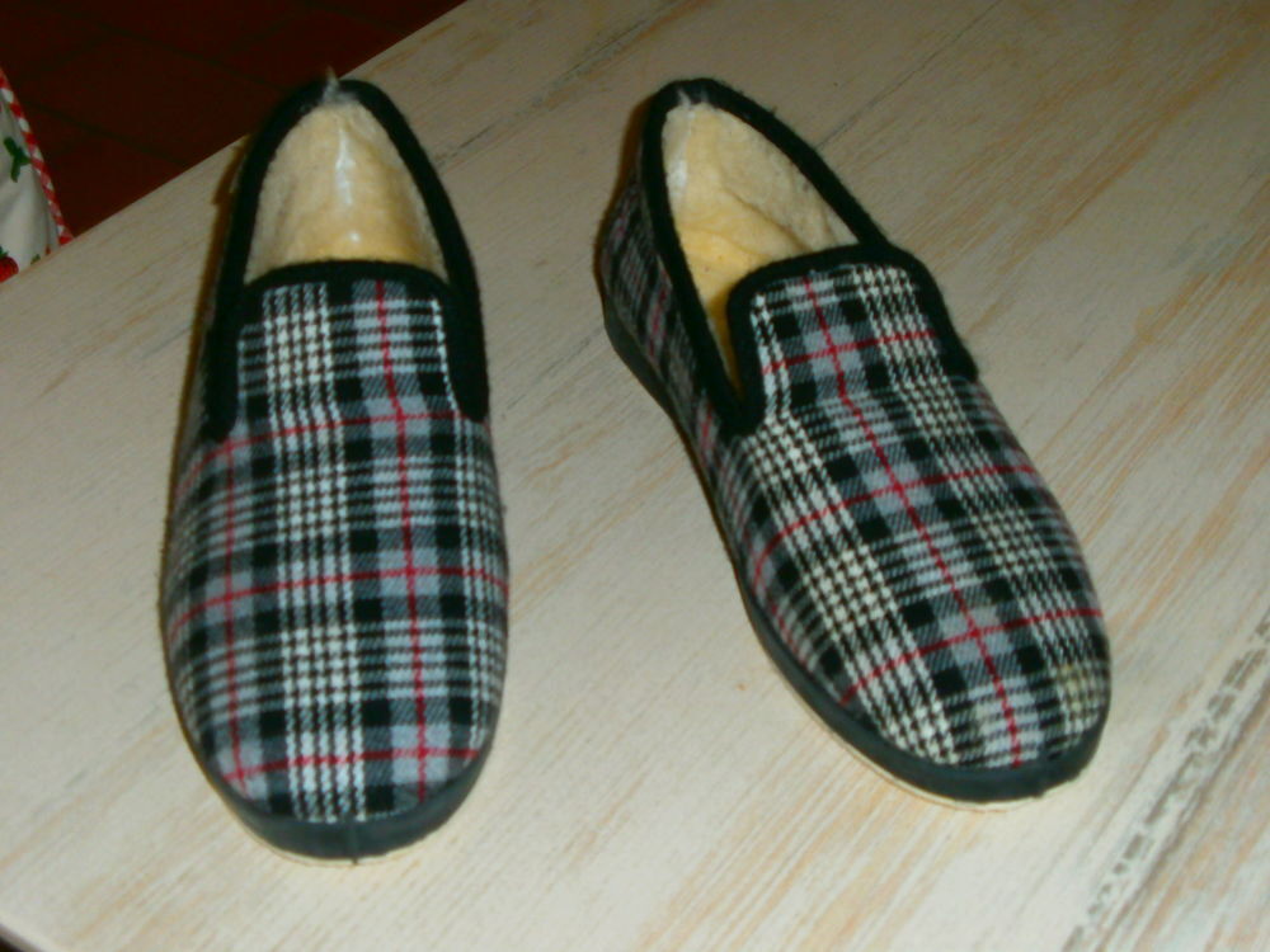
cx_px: 635
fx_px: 1944
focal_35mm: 53
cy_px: 476
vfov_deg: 27.5
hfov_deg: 36.2
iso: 125
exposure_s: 1/50
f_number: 4.1
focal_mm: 9.4
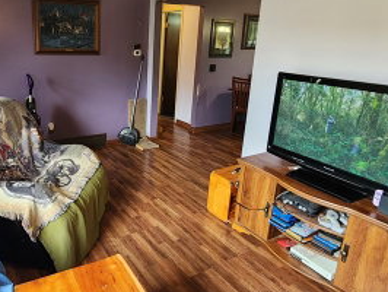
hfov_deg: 67.9
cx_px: 137
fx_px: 280
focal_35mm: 25
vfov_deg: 54.9
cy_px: 133
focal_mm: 2.2
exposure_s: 1/60
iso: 320
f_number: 2.2
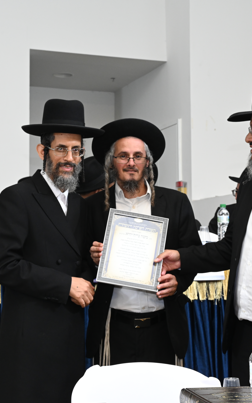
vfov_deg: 30.2
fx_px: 747
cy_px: 200
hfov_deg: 19.1
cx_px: 137
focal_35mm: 68
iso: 1600
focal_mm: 44
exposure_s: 1/125
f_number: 9
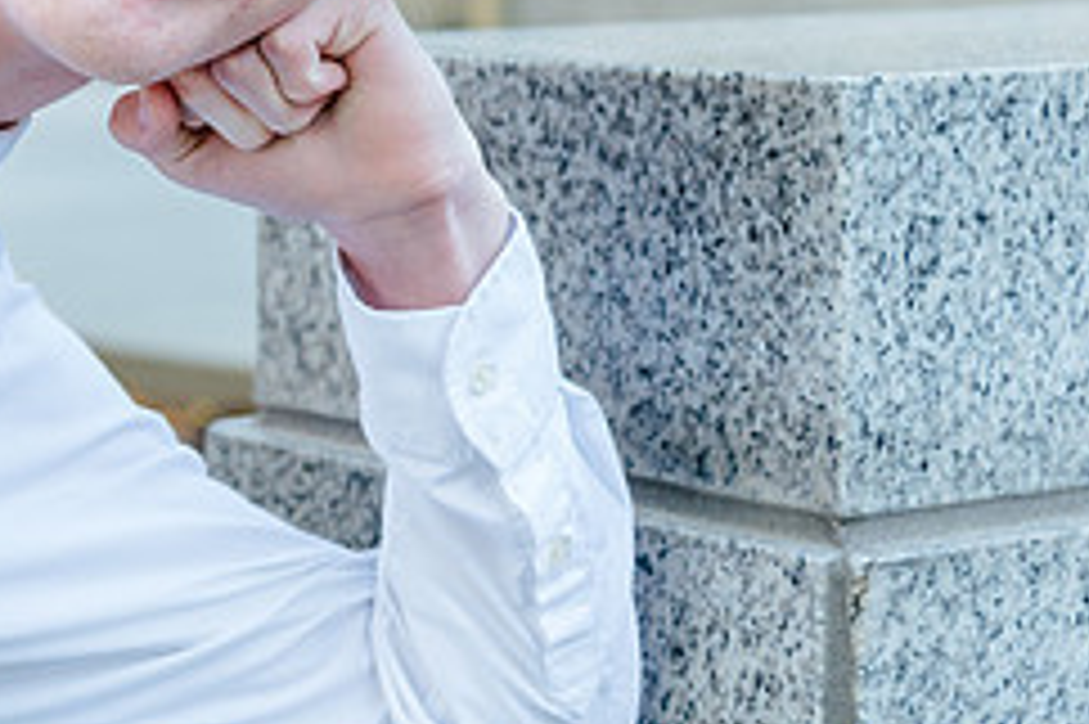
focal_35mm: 136
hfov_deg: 14.8
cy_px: 38
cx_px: -5
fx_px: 4111
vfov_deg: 10.0
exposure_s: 1/160
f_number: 4
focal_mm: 52
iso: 800
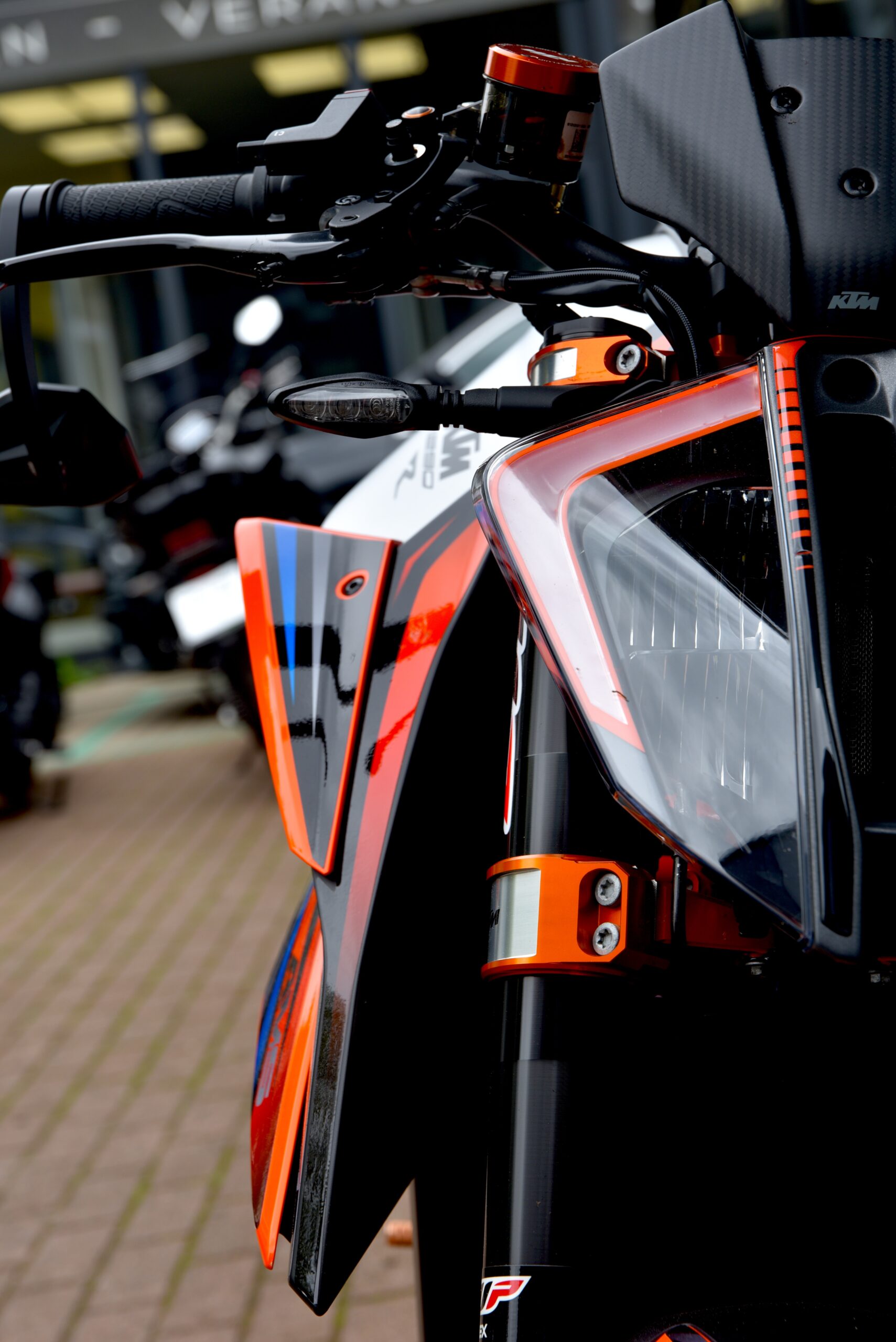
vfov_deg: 28.8
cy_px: 671
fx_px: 2611
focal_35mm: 70
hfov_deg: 19.5
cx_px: 448
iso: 100
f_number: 6.3
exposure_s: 1/160
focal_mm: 70
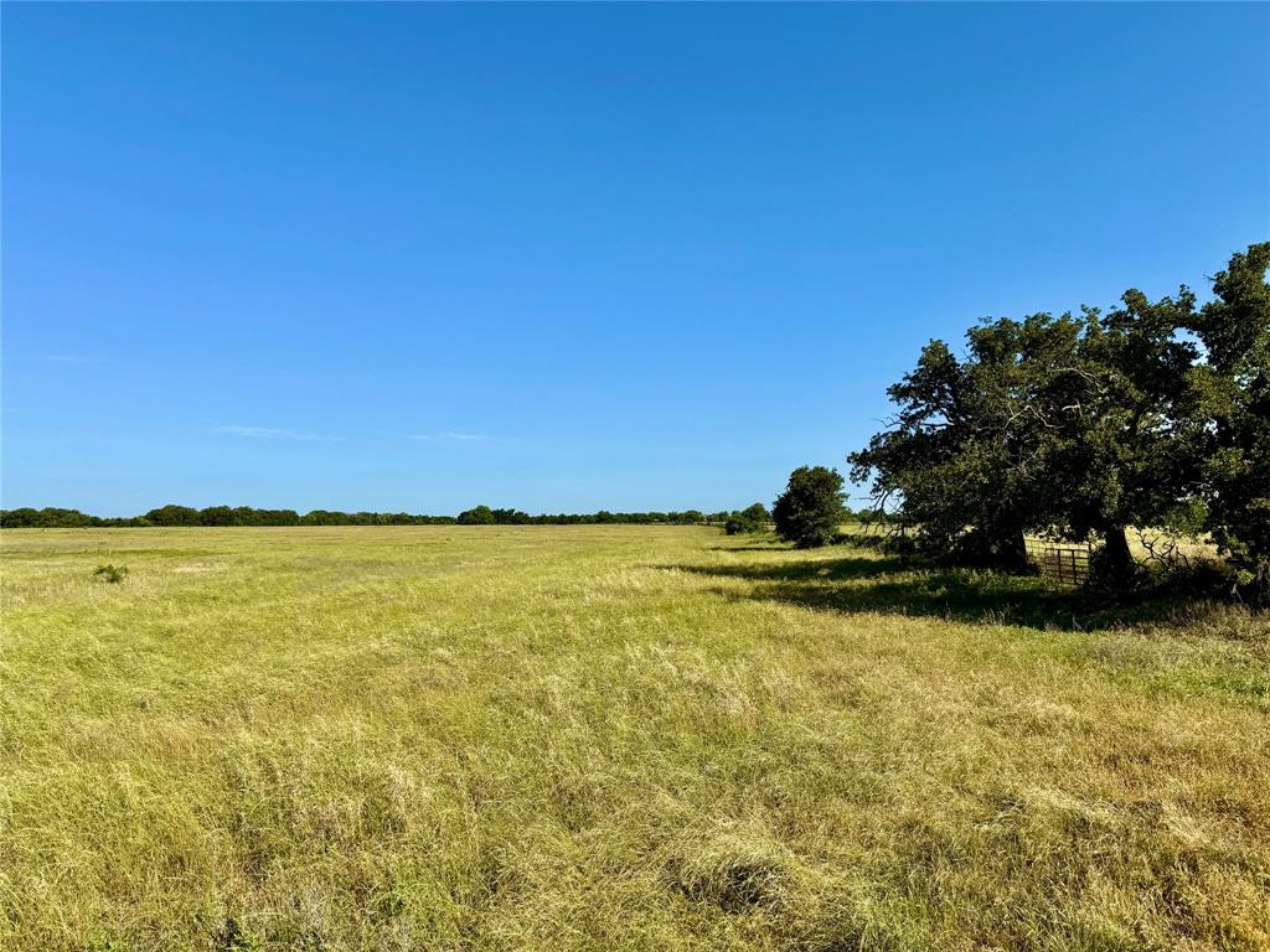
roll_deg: -1.4
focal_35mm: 24
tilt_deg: +4.4
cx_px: 635
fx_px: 881
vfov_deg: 56.8
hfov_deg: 71.6
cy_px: 476
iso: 80
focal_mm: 6.76
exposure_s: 1/4975
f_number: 1.78
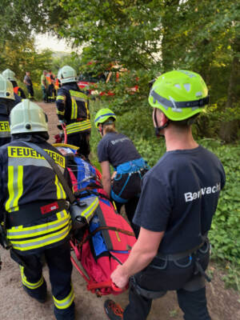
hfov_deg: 53.1
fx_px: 240
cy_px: 160
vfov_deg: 67.3
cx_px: 120
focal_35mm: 26
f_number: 1.6
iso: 125
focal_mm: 6
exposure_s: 1/62
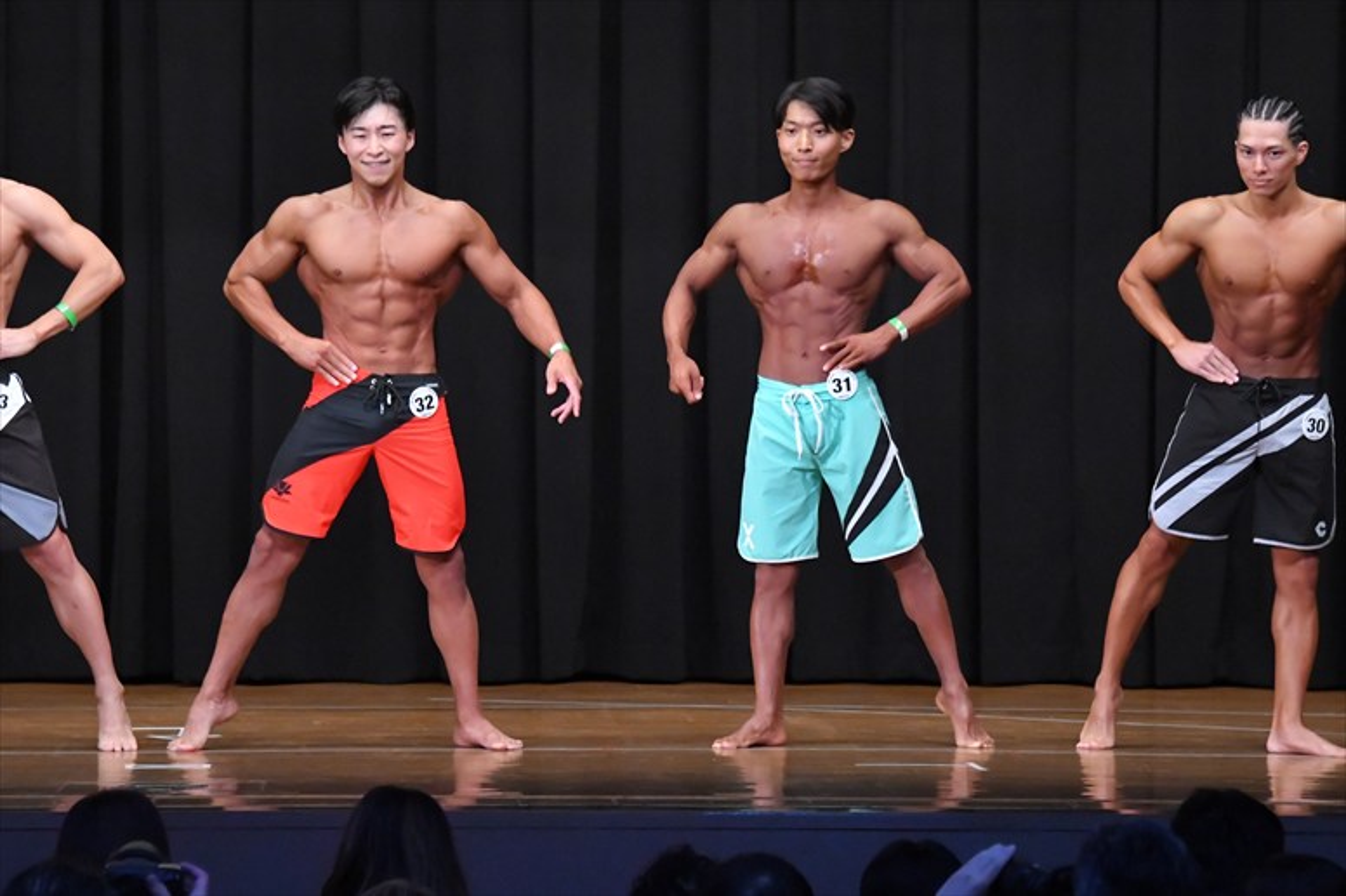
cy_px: 448
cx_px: 673
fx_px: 7549
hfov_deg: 10.2
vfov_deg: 6.8
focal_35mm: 202
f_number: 5.6
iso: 8000
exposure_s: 1/400
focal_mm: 135
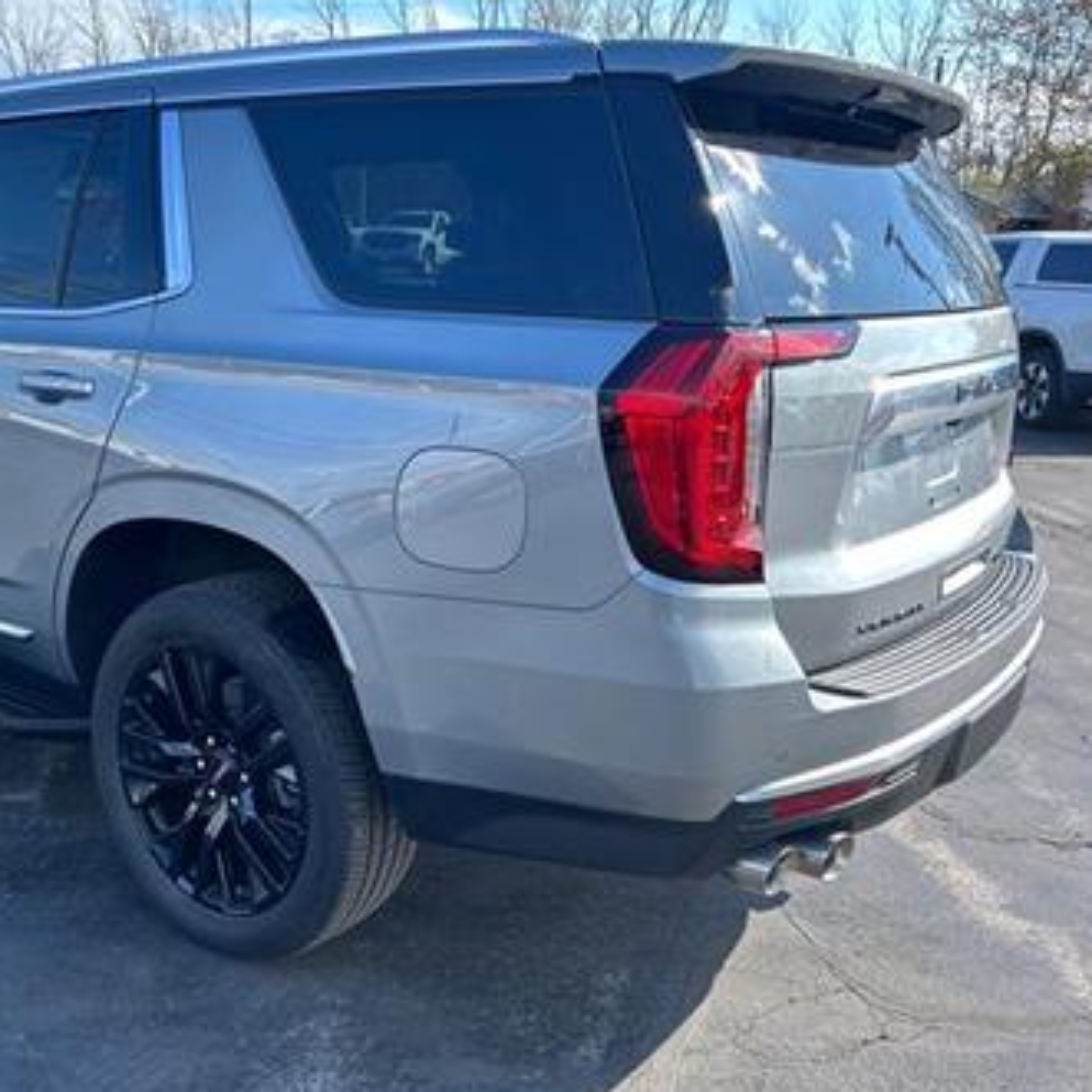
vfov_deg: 47.2
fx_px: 1249
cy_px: 515
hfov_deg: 46.6
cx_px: 379
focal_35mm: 35
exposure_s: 1/780
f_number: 1.5
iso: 50
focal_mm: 5.7
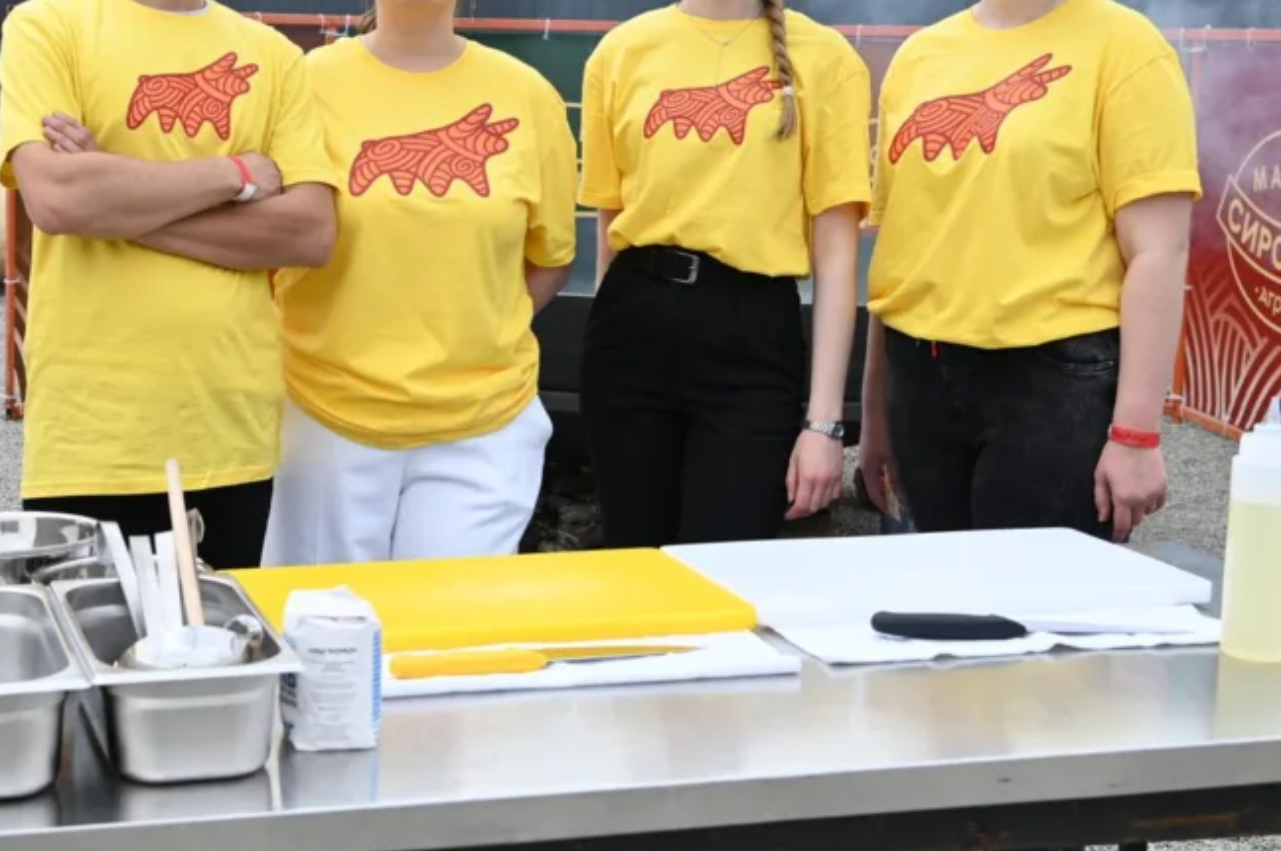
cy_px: 246
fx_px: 2132
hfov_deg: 32.8
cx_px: 326
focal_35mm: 60
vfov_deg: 22.4
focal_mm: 38
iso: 100
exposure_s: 1/250
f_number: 5.6
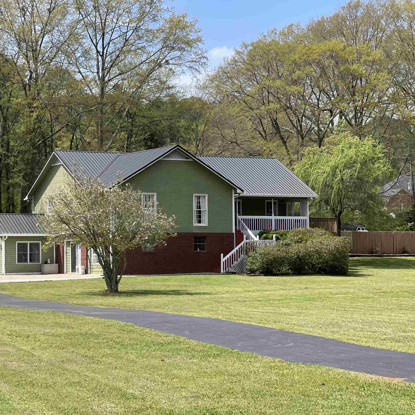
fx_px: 1248
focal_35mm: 92
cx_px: 112
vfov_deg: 18.9
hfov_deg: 18.8
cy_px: 242
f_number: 2.2
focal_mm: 7.5
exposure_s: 1/874
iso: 32
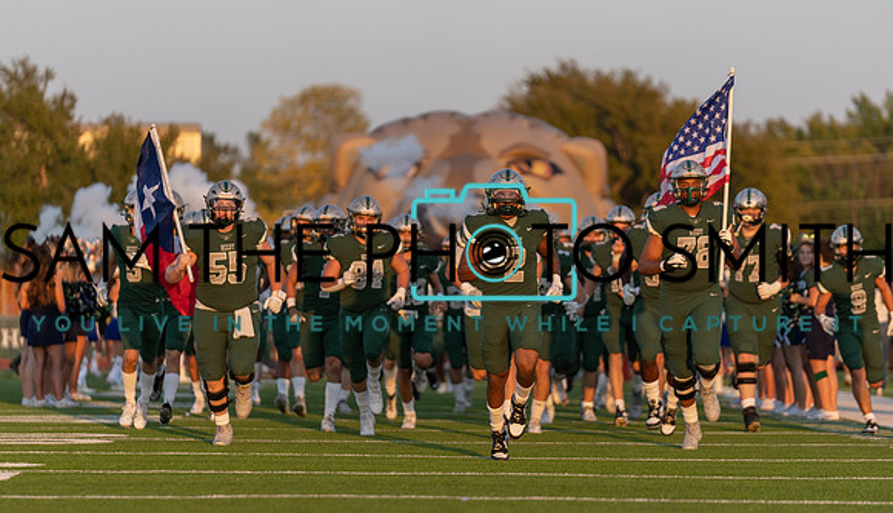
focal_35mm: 242
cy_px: 300
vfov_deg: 5.1
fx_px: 5763
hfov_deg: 8.9
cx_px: 445
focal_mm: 200
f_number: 2.8
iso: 320
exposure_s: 1/1600
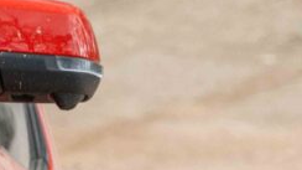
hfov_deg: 2.4
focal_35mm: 908
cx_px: -480
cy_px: 352
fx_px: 7268
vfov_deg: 1.3
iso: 200
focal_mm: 110
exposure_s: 1/320
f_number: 4.5
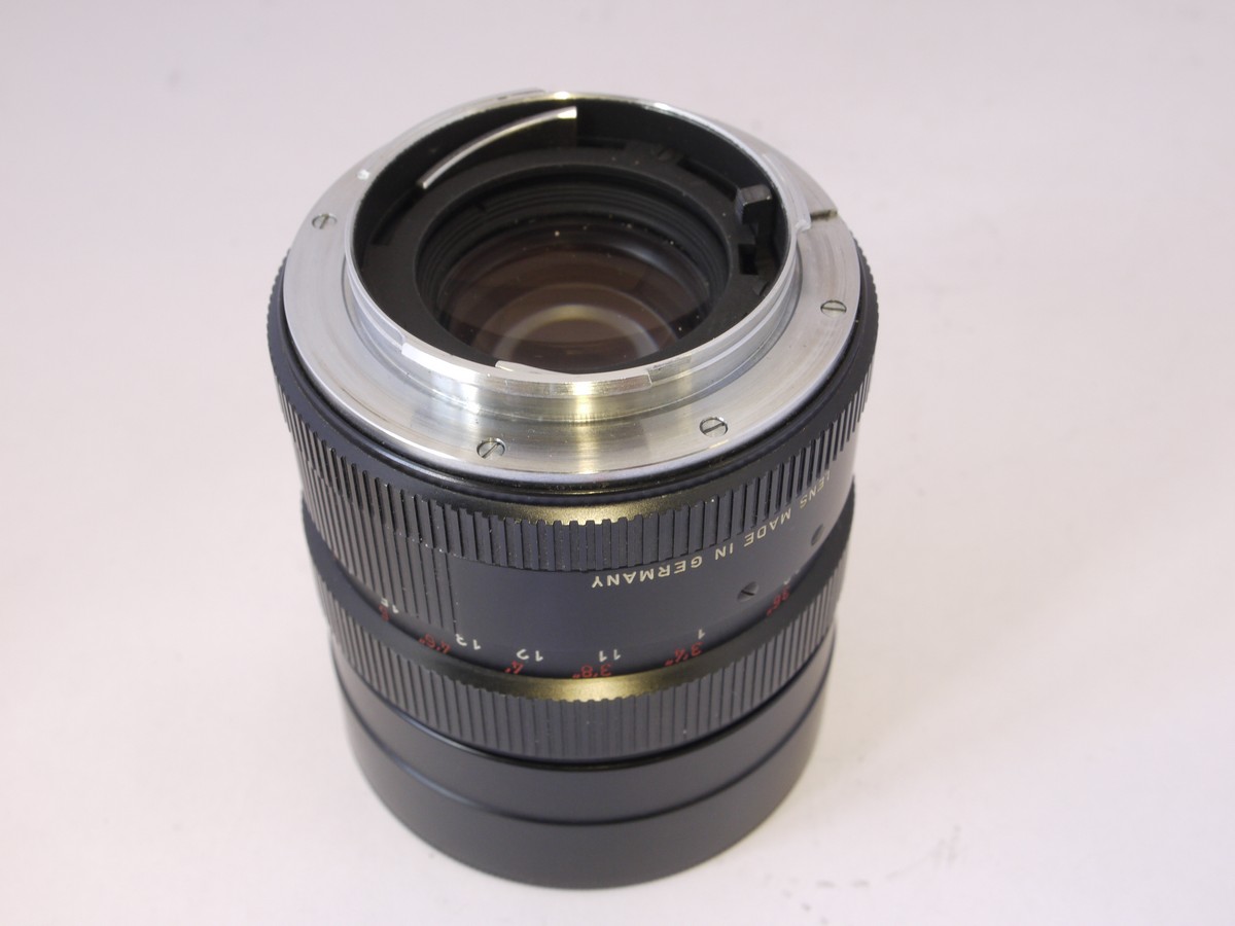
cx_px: 618
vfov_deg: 28.0
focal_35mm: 52
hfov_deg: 36.8
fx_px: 1855
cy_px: 463
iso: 400
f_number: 10
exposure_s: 1/8
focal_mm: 26
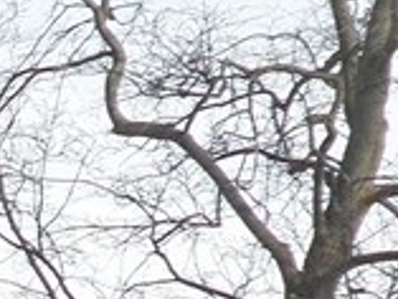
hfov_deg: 6.3
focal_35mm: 293
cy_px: 583
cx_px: -743
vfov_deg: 5.0
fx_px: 3371
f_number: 4.4
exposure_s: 1/200
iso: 64
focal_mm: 8.2
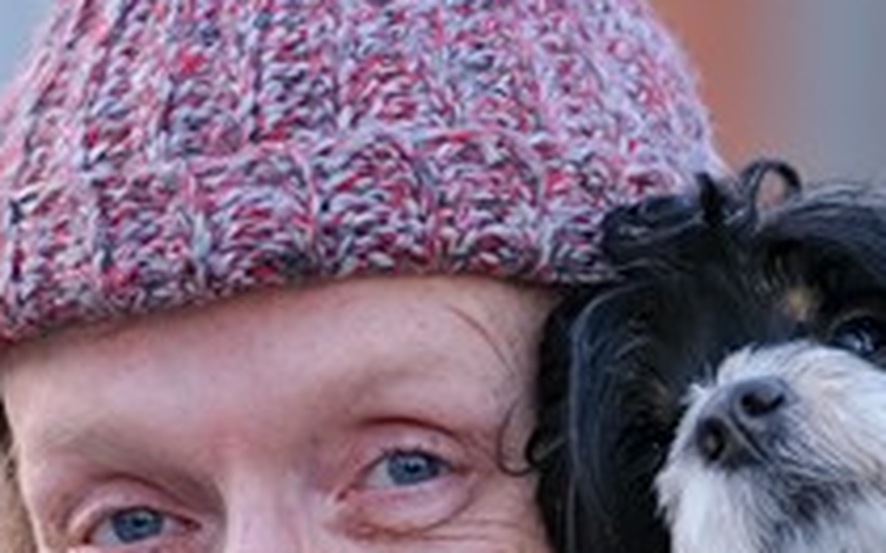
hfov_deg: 3.6
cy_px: 720
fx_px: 14166
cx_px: 308
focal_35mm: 587
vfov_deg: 2.2
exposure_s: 1/250
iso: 400
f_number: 2.8
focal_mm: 115
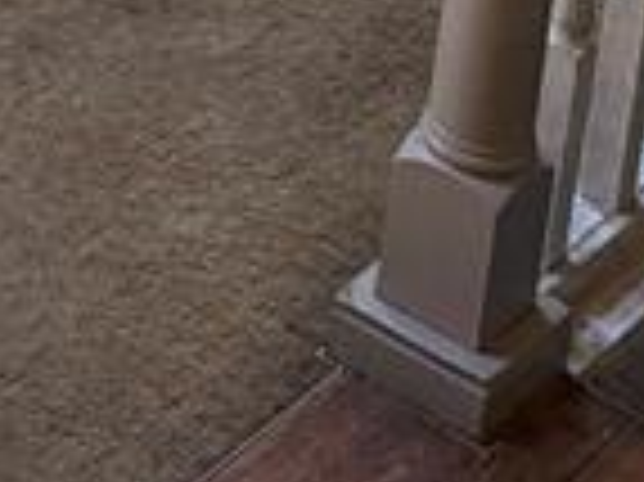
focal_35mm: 172
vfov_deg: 7.3
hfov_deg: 10.3
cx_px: -802
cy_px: -1142
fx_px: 3197
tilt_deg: -16.2
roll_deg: -1.0
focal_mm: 6.76
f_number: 1.78
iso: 200
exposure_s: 1/69
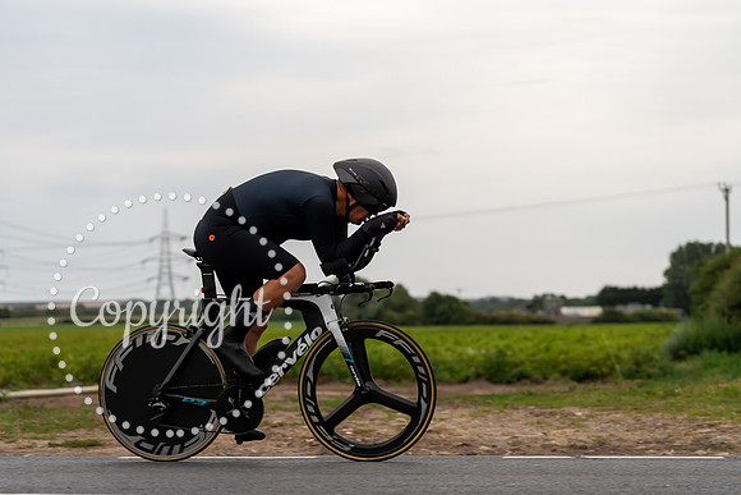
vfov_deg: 17.0
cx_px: 370
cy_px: 248
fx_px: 1654
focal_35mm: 80
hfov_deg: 25.3
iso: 640
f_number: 3.2
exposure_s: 1/1000
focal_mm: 79
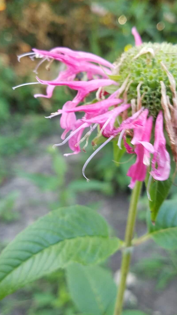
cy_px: 158
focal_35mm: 38
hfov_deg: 31.1
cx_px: 110
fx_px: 317
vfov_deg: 52.8
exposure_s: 1/60
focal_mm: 4.2
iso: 80
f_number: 1.7
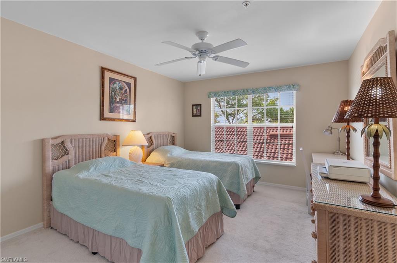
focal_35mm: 15
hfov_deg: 100.5
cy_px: 132
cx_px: 198
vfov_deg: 77.1
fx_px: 165
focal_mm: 10
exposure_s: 1/5
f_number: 5.6
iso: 200
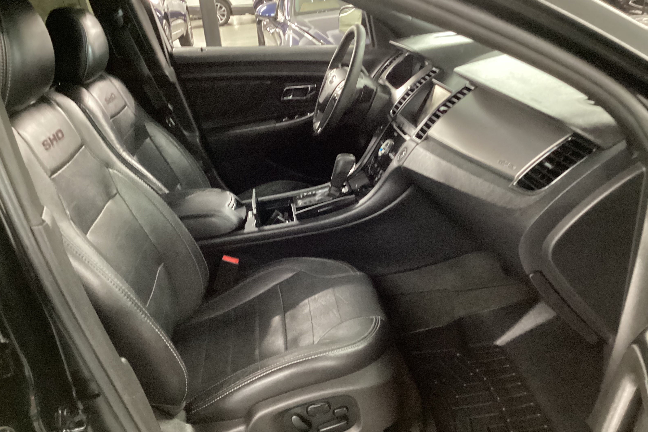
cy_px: 223
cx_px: 323
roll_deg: +5.3
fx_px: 594
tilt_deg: -24.6
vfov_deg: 40.0
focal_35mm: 33
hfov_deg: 57.2
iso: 800
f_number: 2.4
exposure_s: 1/20
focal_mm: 3.3
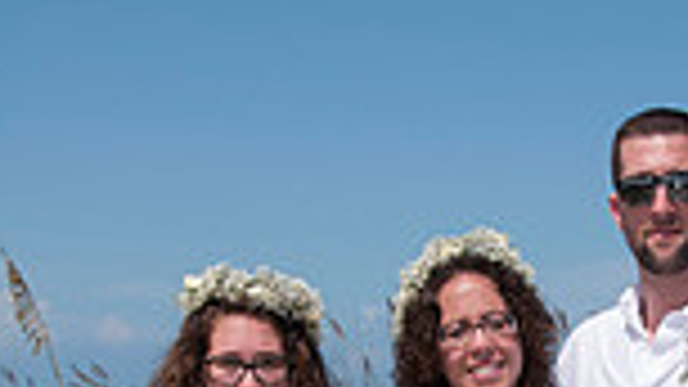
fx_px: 2864
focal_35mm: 157
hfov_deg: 13.6
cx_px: 605
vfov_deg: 7.5
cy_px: 684
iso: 100
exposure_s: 1/250
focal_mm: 34
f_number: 11
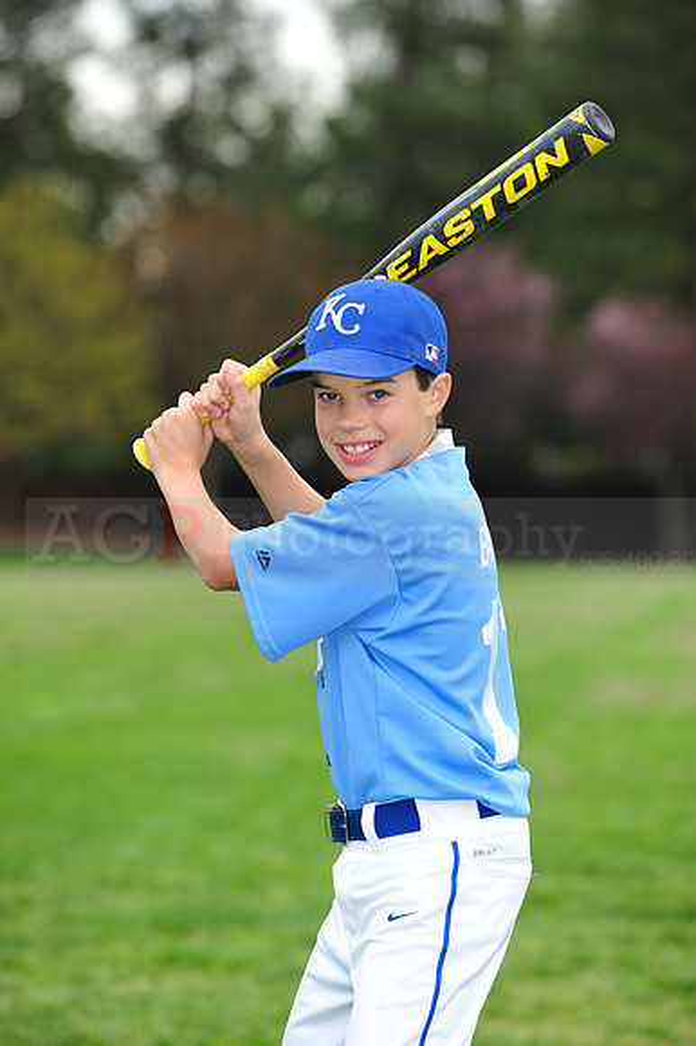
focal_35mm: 165
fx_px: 4790
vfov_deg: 12.5
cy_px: 523
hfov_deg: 8.3
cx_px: 348
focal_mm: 165
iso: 400
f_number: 5
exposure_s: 1/640
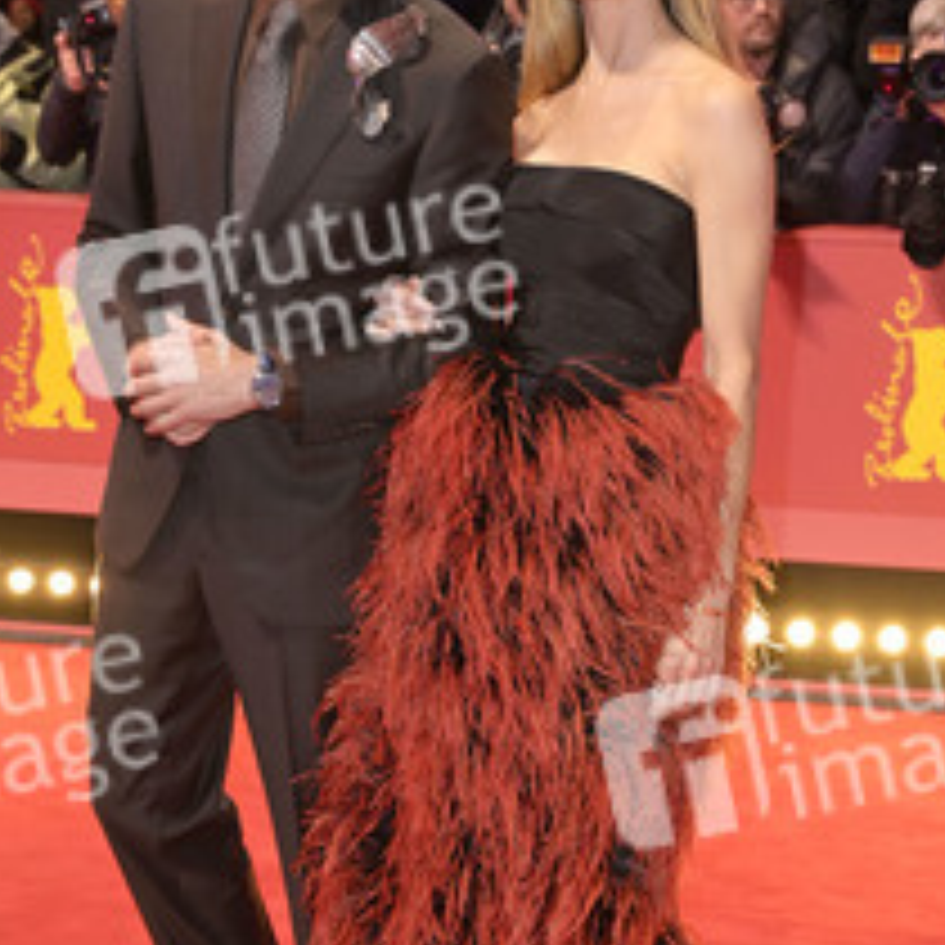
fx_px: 2502
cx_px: 418
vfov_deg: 21.4
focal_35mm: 81
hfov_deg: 21.4
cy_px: 518
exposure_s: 1/160
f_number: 5.6
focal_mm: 50
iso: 1250
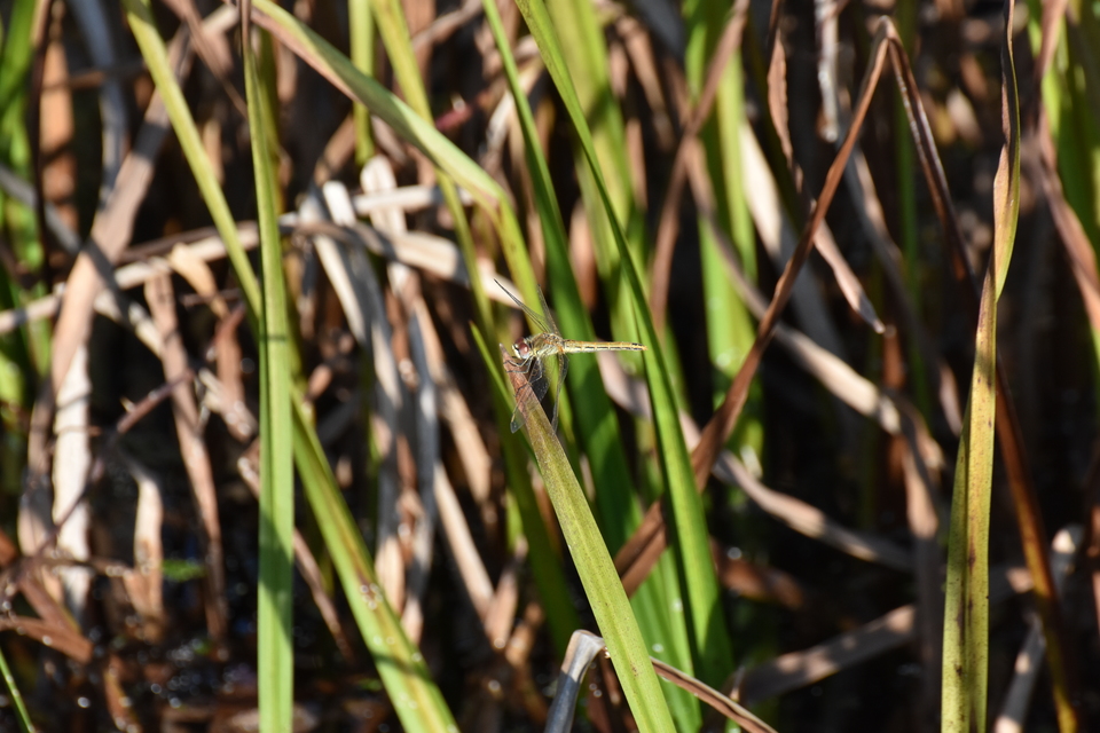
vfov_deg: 3.1
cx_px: 550
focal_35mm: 450
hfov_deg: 4.6
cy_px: 366
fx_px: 13749
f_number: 8
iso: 800
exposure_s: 1/1000
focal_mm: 300
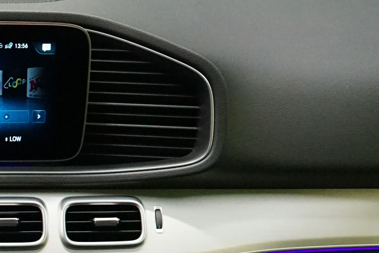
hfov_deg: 19.0
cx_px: -62
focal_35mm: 102
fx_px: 1074
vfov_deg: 12.7
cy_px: 379
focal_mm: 28
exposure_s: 1/125
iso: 6400
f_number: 3.5
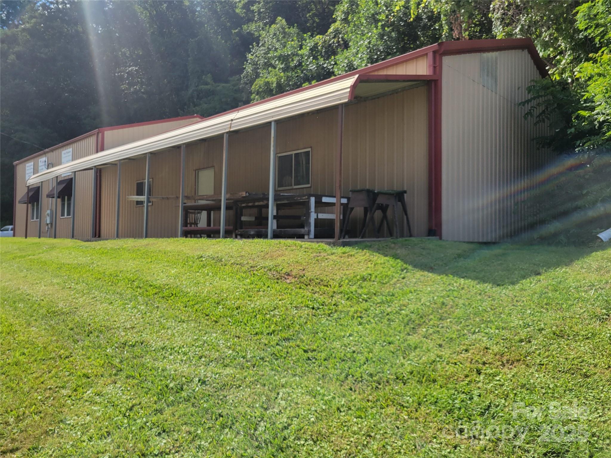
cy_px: 229
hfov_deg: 67.3
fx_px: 459
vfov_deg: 53.1
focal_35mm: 26
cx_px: 306
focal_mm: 5.4
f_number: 1.8
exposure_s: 1/1347
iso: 40
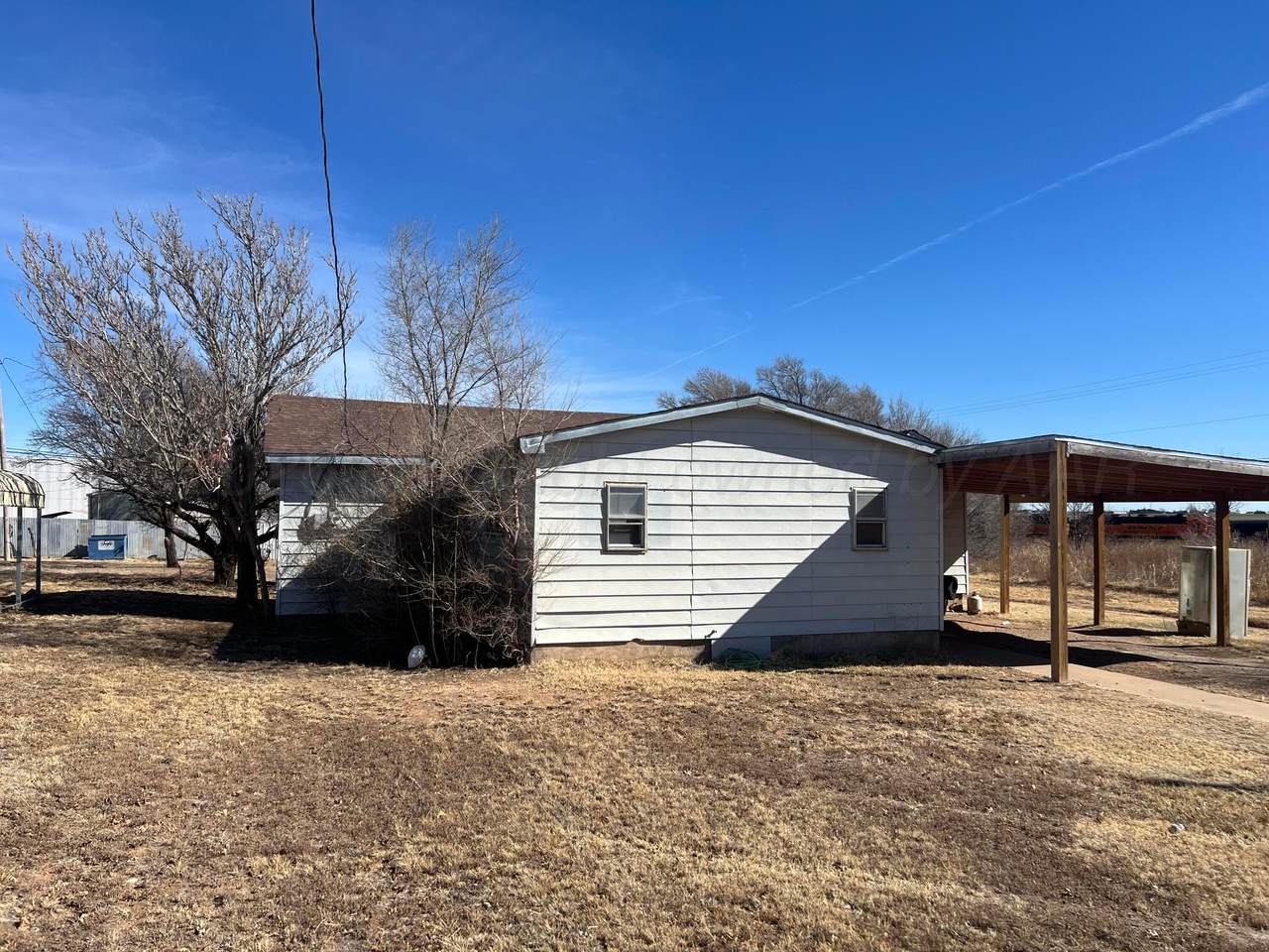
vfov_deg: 53.1
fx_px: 953
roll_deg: -0.3
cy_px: 476
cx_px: 634
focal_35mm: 26
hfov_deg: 67.3
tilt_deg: +1.0
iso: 50
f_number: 1.5
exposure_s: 1/4630
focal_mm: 5.7
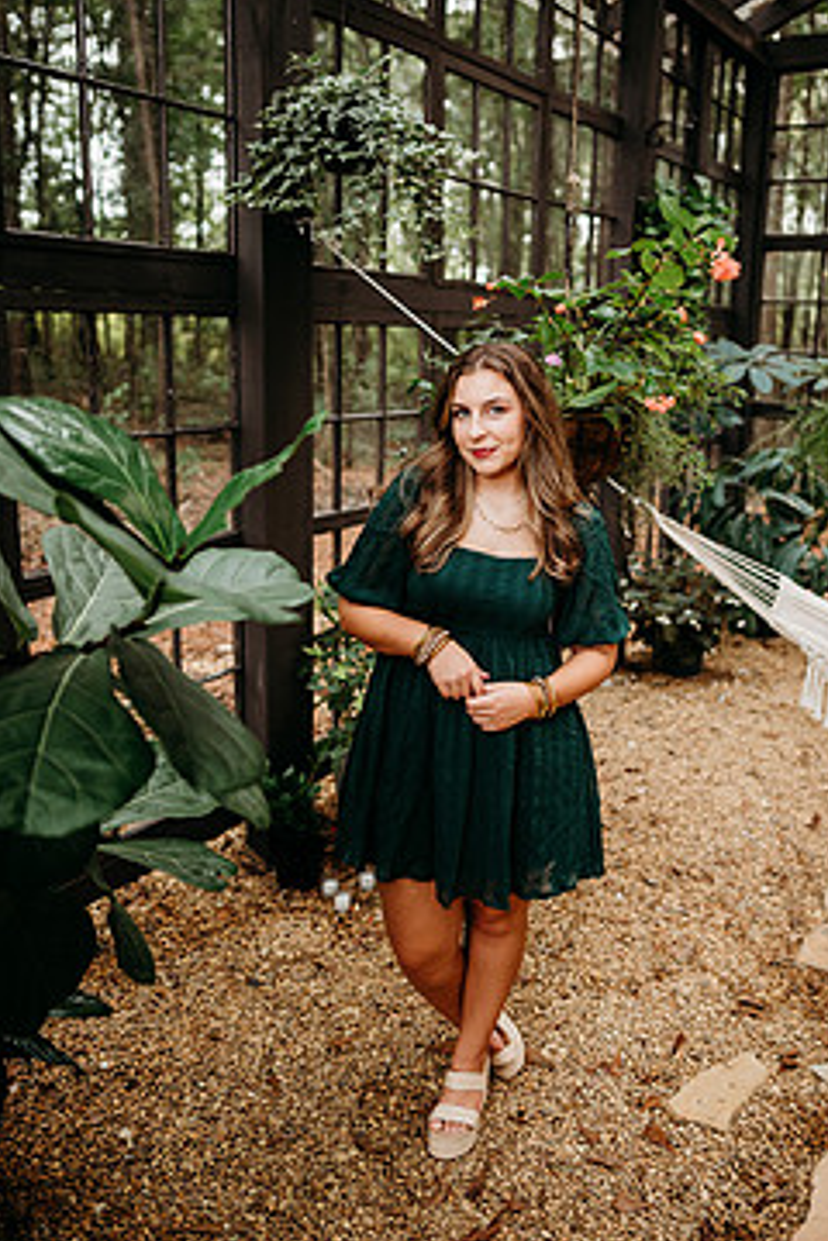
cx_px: 483
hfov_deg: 43.5
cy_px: 552
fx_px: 1035
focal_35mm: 30
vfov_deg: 61.8
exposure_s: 1/320
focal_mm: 24
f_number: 2.2
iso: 400
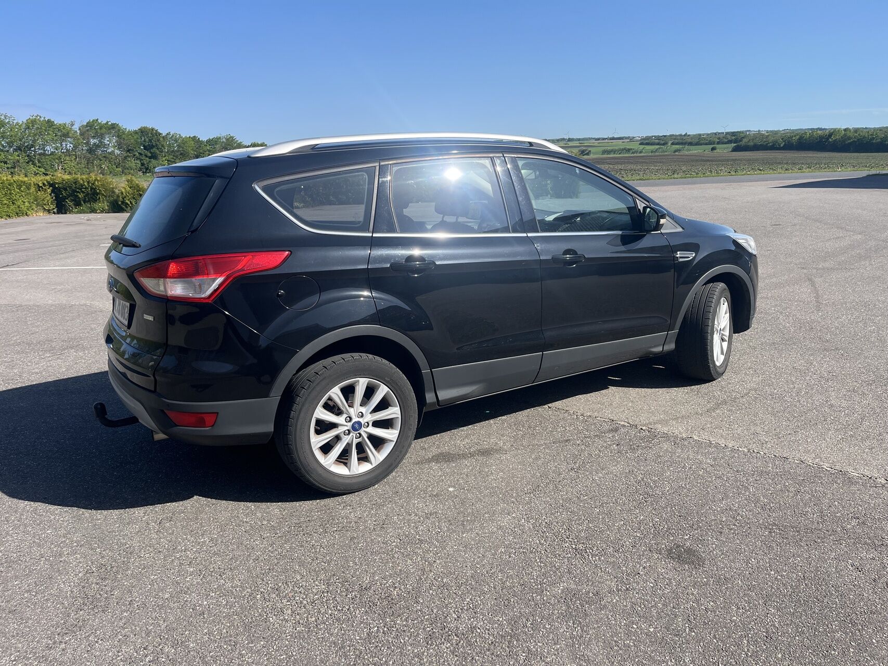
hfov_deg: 67.3
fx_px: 667
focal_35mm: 26
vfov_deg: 53.1
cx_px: 444
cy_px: 333
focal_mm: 5.1
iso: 50
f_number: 1.6
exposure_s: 1/2632
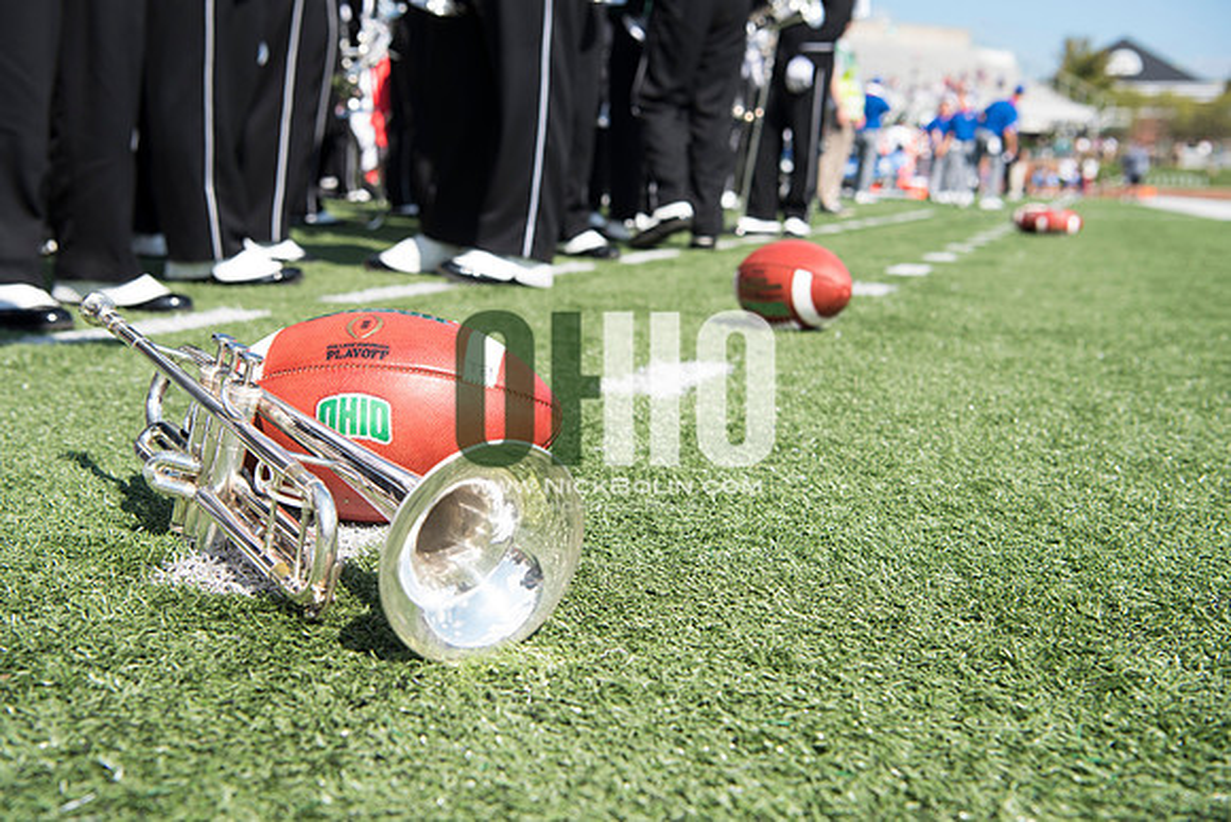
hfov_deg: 44.5
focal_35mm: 44
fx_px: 1505
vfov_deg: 30.5
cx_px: 616
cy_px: 411
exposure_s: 1/500
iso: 200
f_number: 5.6
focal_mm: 44
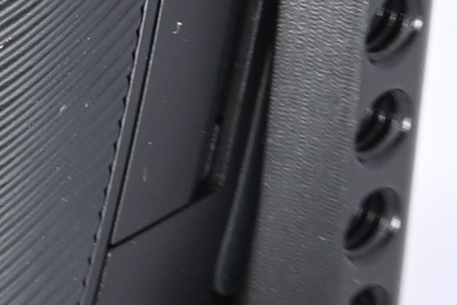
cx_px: -882
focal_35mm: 500
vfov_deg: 2.7
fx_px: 6350
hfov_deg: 4.0
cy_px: -368
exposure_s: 1/100
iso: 500
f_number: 9
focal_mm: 50
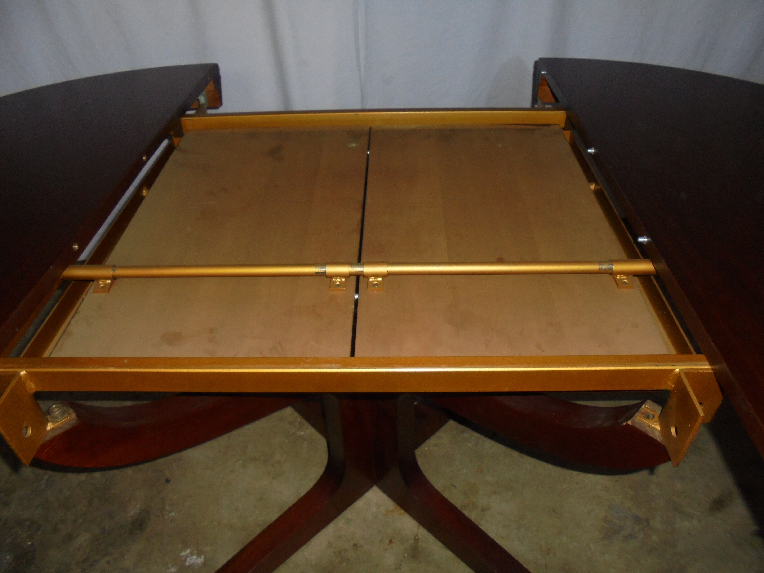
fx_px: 574
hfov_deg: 67.3
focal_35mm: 26
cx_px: 382
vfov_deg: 53.1
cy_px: 286
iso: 250
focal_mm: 4.6
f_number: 3.5
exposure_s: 1/30
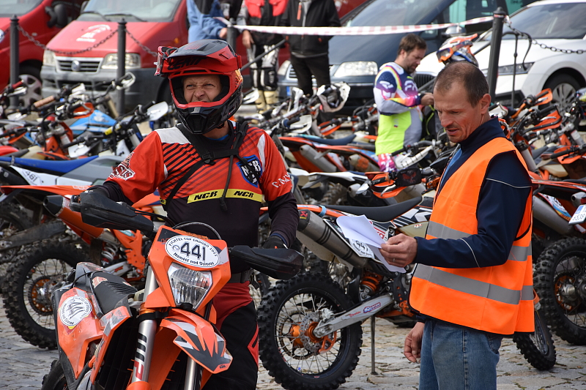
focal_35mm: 158
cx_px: 293
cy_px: 195
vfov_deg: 8.7
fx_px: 2563
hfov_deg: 13.0
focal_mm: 105
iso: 560
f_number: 5.6
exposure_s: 1/1000
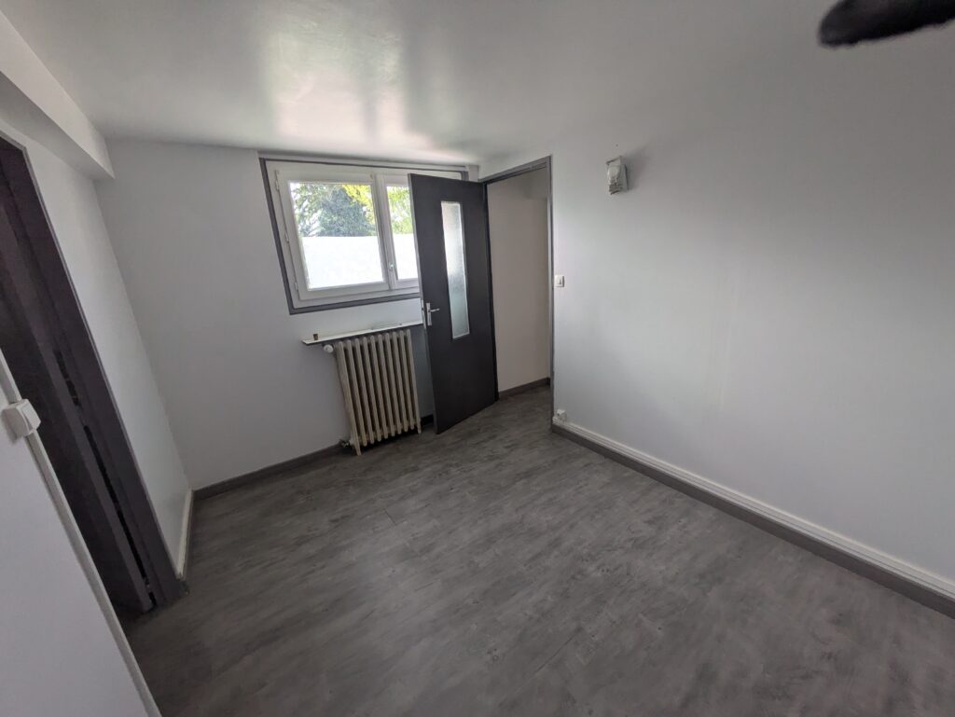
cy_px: 358
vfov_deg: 85.7
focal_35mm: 14
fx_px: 386
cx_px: 478
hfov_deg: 102.0
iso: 100
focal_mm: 1.83
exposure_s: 1/192
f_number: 2.2
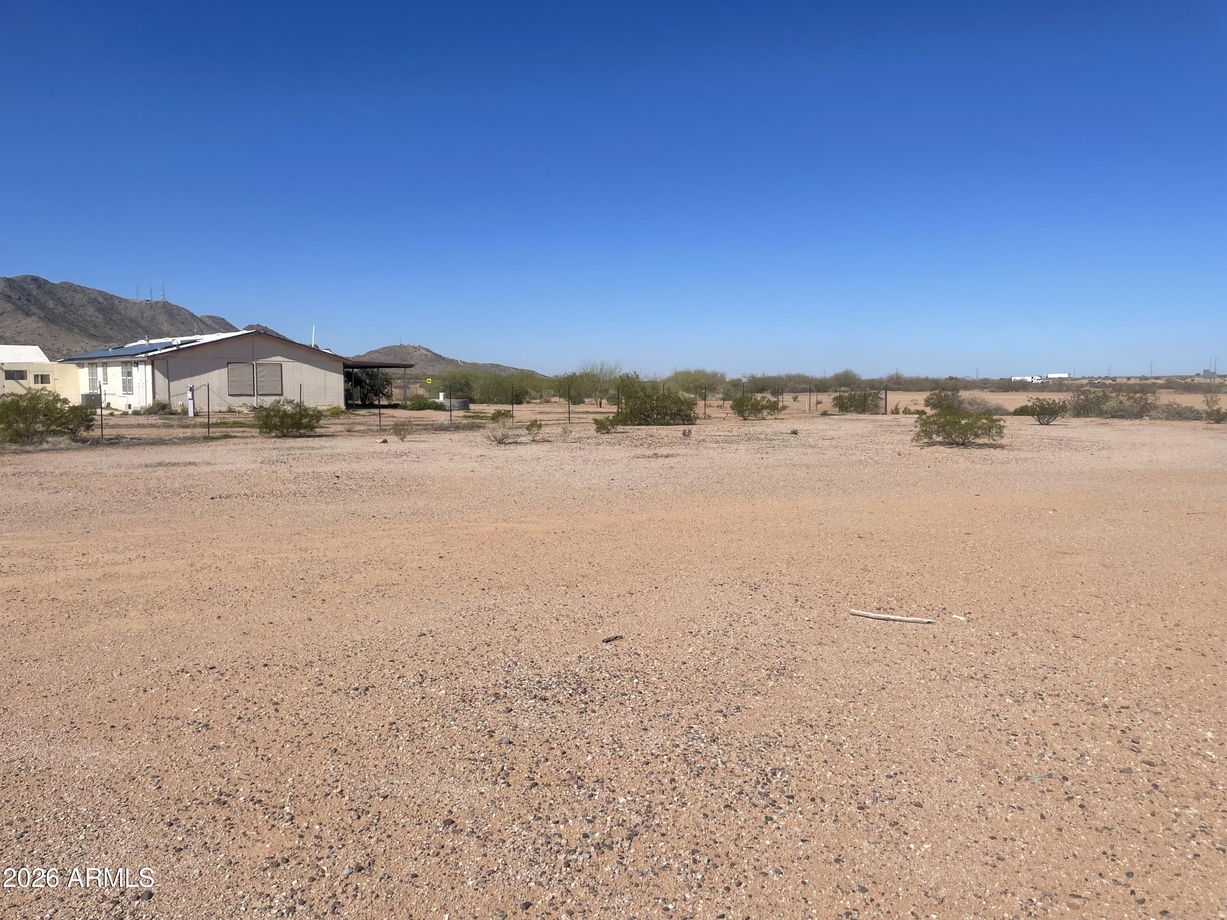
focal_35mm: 26
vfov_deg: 53.1
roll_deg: +0.5
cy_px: 460
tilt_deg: -4.8
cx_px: 614
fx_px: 922
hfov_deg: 67.3
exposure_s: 1/7299
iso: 32
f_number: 1.6
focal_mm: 4.2
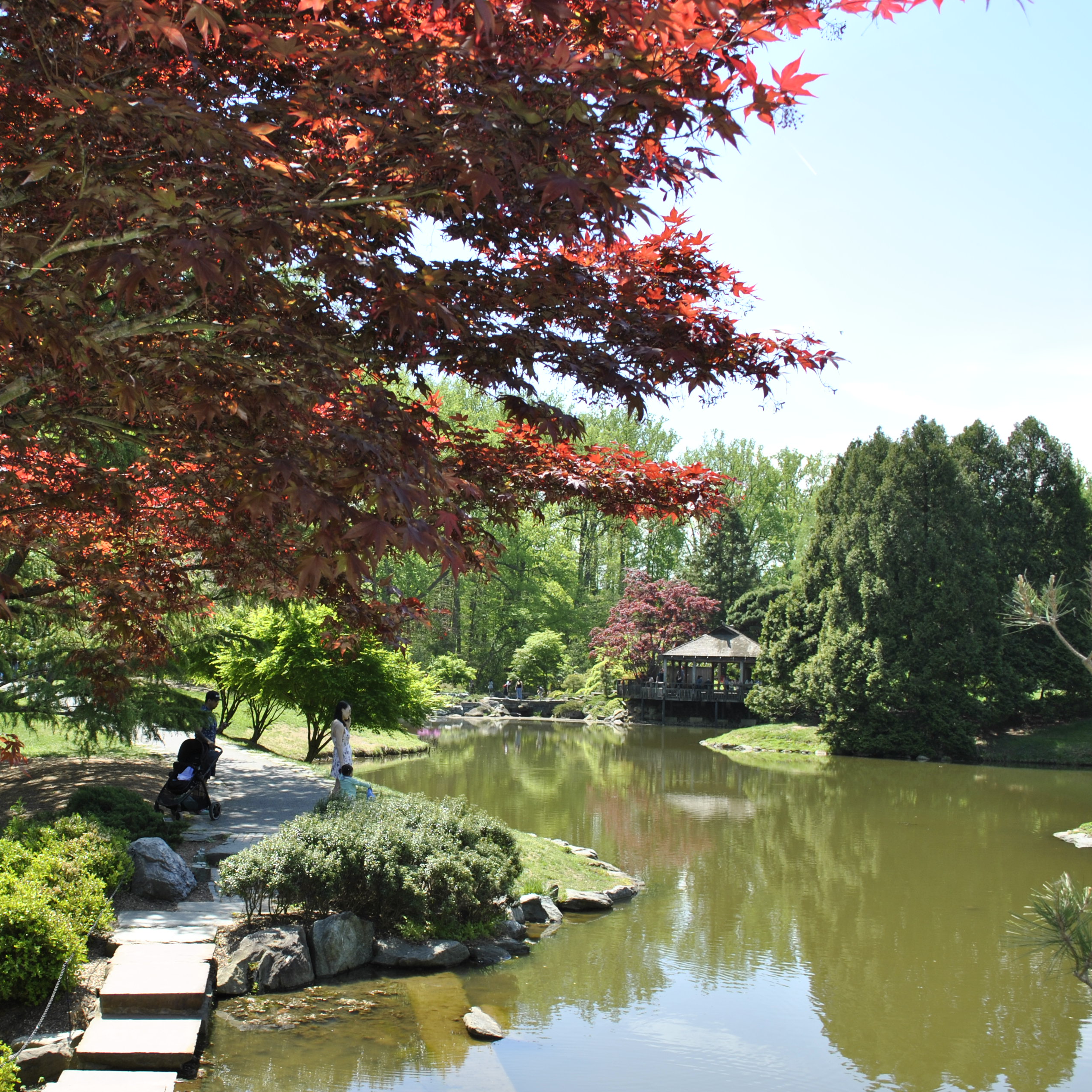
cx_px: 371
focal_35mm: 39
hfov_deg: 42.3
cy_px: 557
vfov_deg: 42.8
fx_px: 1392
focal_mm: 20
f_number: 7.1
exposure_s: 1/200
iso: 100
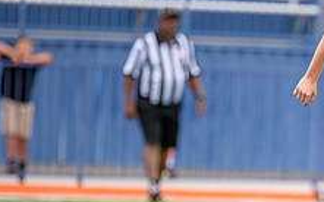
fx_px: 5897
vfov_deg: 2.0
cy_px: 191
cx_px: 350
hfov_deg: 3.1
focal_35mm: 668
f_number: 2.8
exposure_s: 1/1000
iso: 560
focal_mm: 250
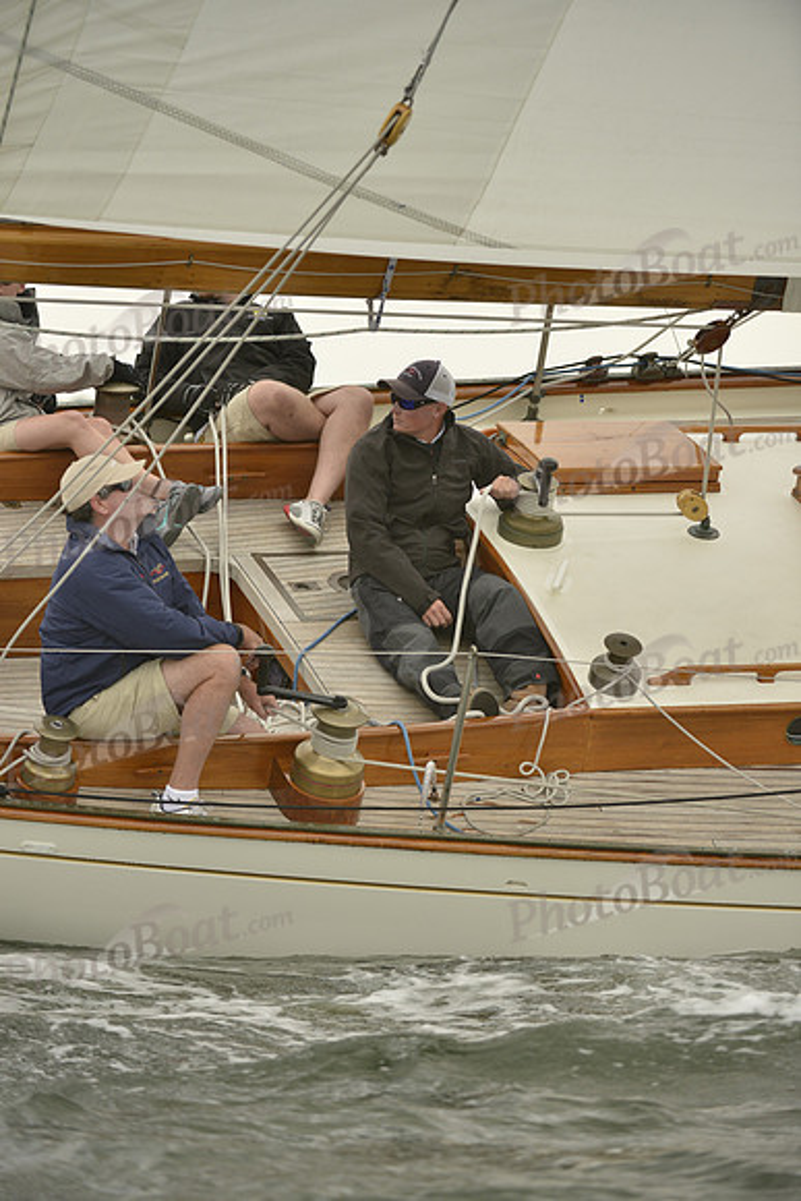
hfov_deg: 6.9
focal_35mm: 200
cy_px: 600
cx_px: 400
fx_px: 6670
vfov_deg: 10.3
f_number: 4
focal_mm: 200
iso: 400
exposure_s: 1/800
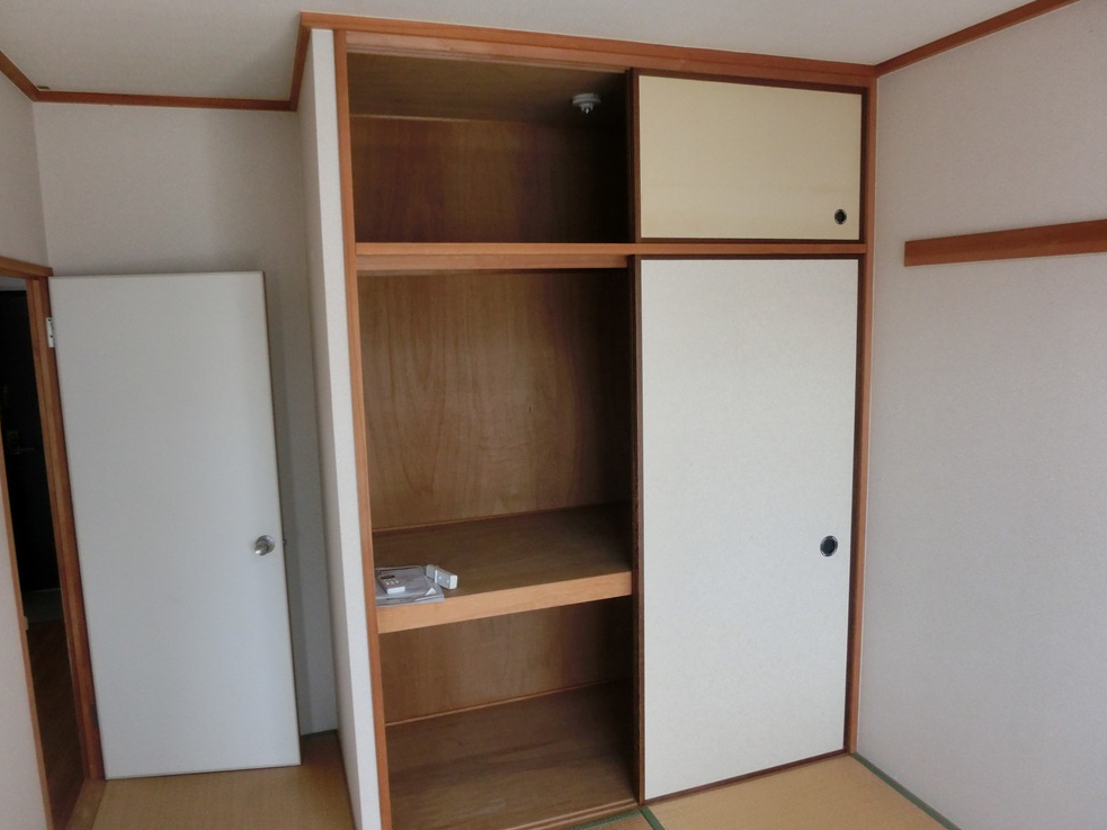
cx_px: 545
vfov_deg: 54.9
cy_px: 428
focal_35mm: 25
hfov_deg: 69.4
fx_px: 799
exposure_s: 1/125
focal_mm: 4.24
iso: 250
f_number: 3
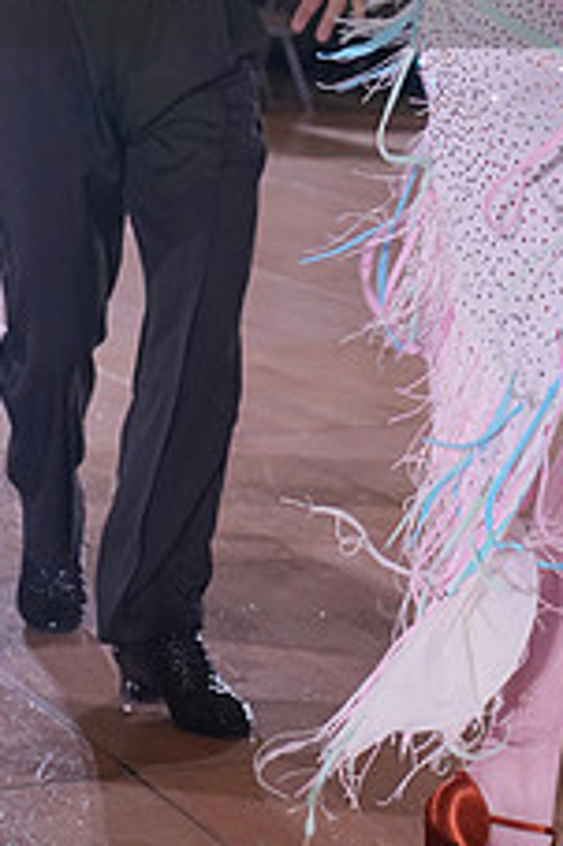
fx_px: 3007
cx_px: 423
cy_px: -75
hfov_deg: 10.7
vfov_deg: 15.6
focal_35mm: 128
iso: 1250
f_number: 4
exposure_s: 1/400
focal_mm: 50
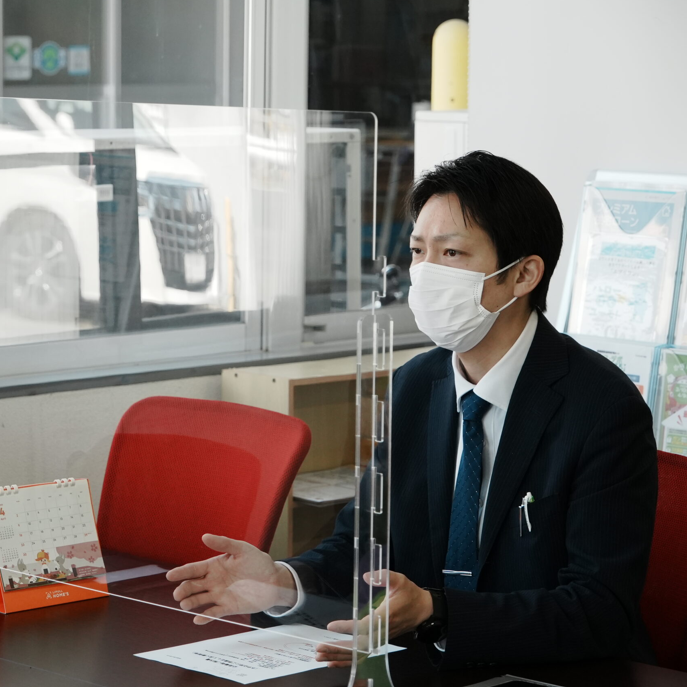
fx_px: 2627
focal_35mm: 117
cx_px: 193
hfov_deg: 14.9
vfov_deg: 14.9
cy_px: 341
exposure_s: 1/400
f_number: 4.5
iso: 1250
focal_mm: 61
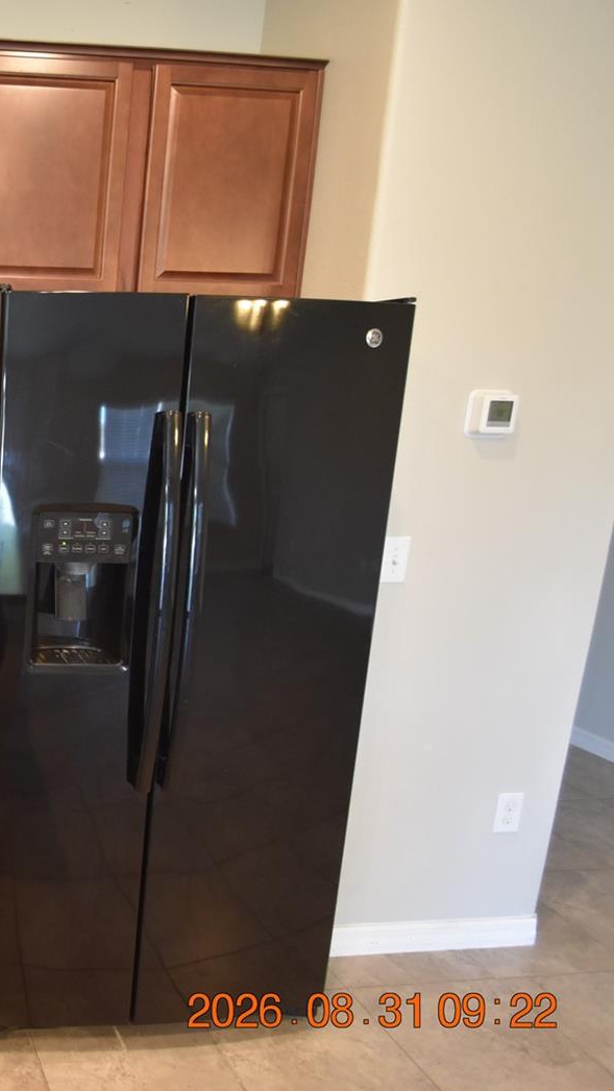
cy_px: 539
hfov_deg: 36.8
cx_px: -120
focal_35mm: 24
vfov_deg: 76.3
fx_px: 695
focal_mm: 10
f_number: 3.5
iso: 1400
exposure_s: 1/60
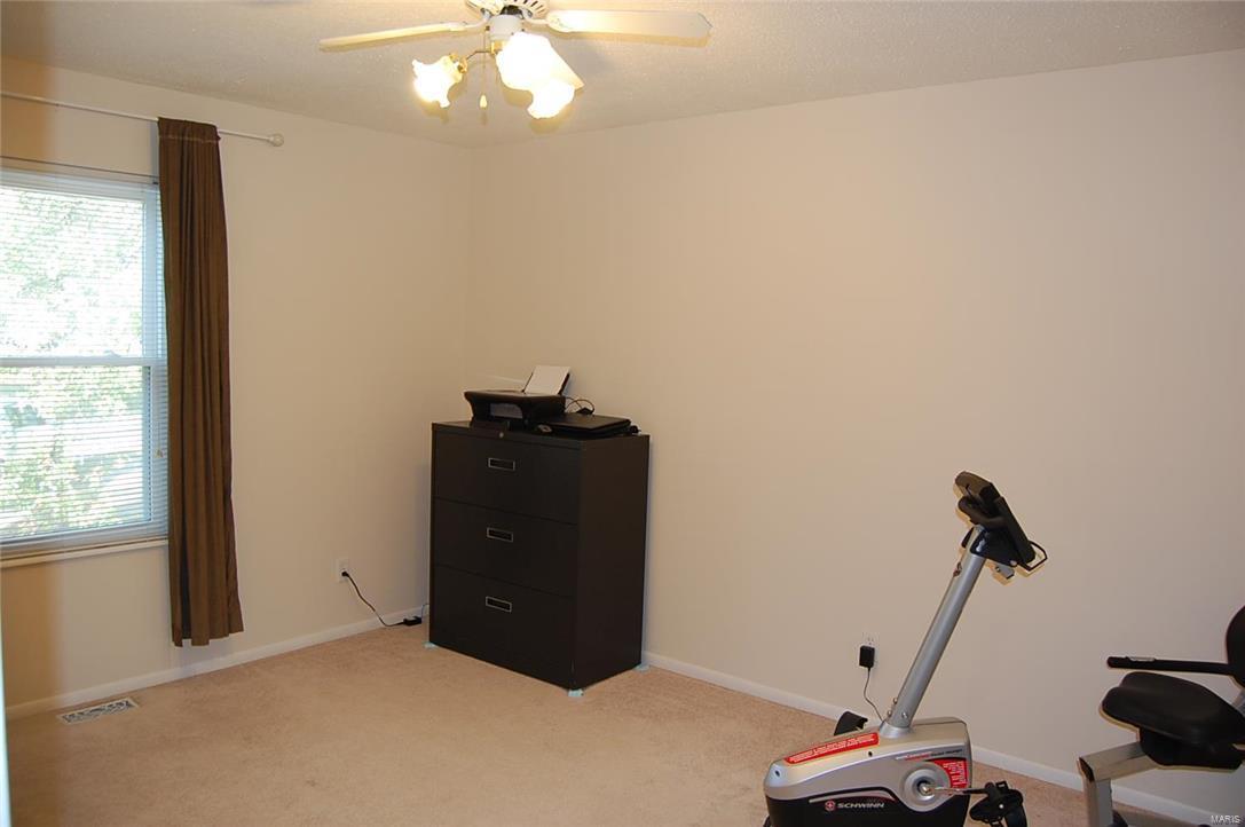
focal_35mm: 27
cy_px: 414
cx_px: 622
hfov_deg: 67.4
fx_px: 933
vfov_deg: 47.8
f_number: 3.5
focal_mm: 18
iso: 400
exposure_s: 1/60
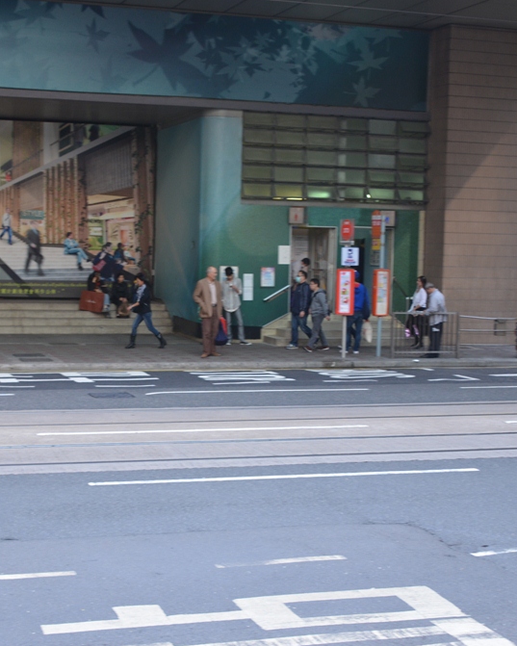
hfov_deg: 25.3
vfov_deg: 31.4
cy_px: 321
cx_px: 208
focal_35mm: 60
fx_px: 1147
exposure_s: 1/125
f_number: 5.6
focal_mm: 28
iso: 400
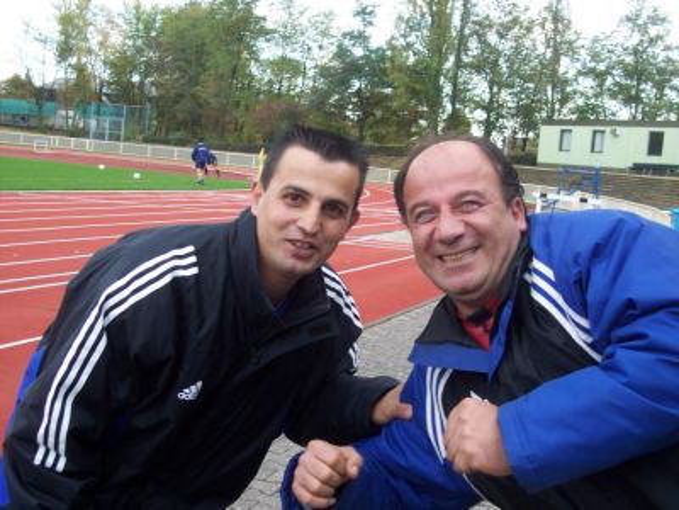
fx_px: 1020
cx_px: 340
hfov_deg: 36.8
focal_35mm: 52
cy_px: 255
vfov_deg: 28.0
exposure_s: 1/90
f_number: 4
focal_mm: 10.7
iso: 100
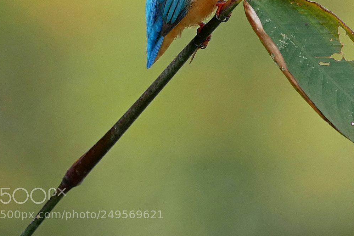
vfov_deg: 1.0
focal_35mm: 1332
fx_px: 13097
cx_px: 262
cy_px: 30
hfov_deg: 1.5
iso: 400
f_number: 6.3
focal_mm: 400
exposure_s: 1/500
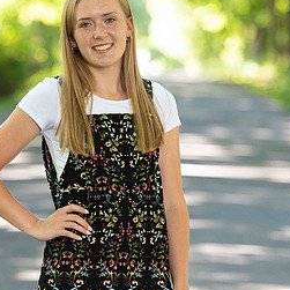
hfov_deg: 6.4
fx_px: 2607
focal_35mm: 275
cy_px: 151
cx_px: 124
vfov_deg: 6.4
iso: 640
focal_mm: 140
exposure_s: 1/200
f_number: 3.5
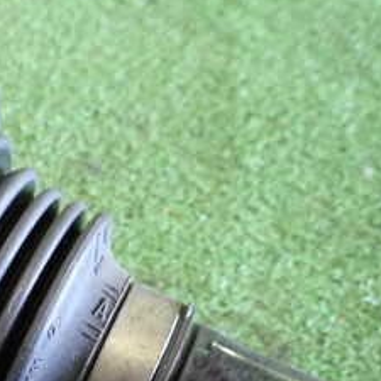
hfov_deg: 26.1
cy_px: 278
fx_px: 735
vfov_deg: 28.7
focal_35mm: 59
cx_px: -68
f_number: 2
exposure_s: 1/30
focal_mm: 4.5
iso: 640
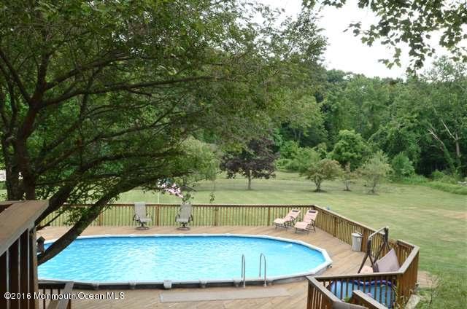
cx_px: 234
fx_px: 466
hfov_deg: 53.2
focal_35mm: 36
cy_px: 154
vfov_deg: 36.7
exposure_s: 1/250
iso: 400
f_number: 8
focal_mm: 24
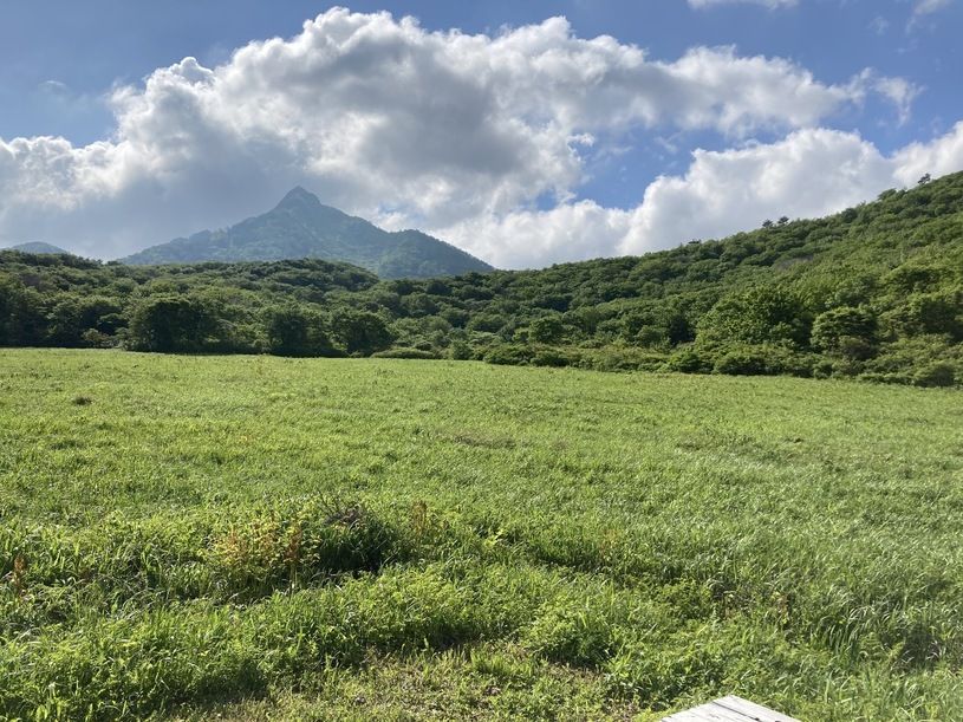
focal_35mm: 28
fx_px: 779
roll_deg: -2.7
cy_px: 361
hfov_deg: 63.5
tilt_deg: +2.4
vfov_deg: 49.7
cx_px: 482
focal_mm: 3.99
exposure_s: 1/4367
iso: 25
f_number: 1.8
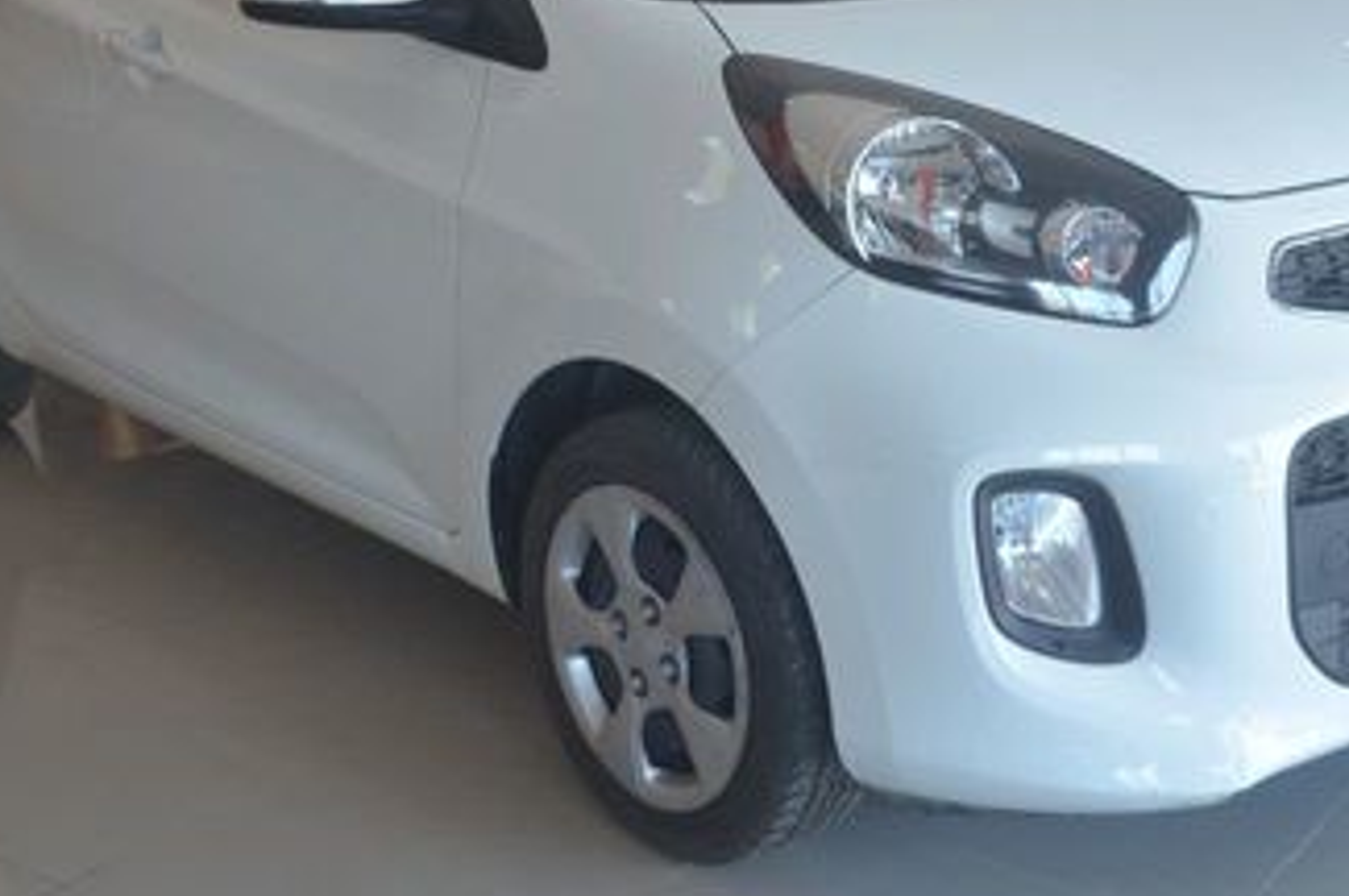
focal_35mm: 59
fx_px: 2209
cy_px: 249
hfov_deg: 33.8
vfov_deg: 22.8
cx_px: 826
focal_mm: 20
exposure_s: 1/125
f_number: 3.8
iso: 500
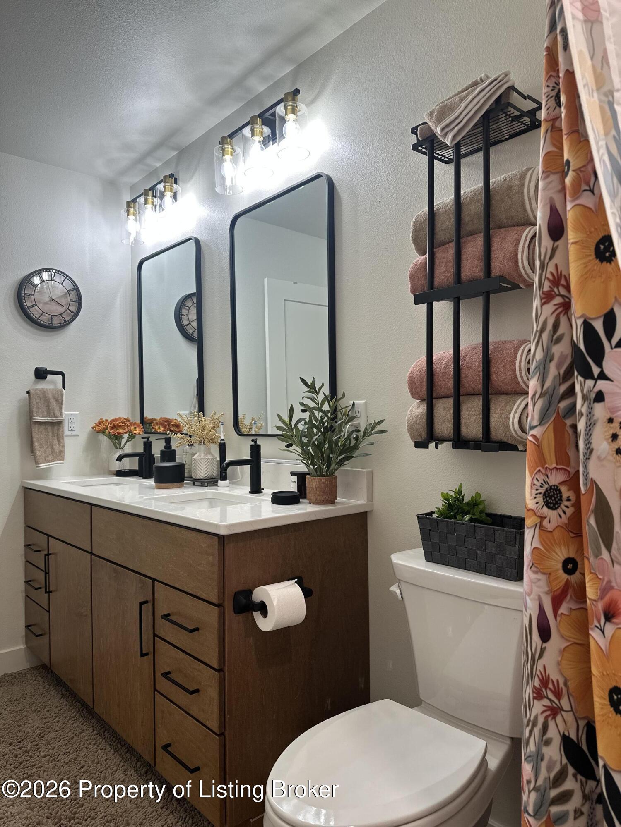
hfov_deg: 56.8
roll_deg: +0.1
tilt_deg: +1.2
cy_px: 414
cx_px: 310
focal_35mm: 24
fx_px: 574
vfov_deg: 71.6
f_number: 1.78
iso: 64
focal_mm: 6.86
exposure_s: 1/120
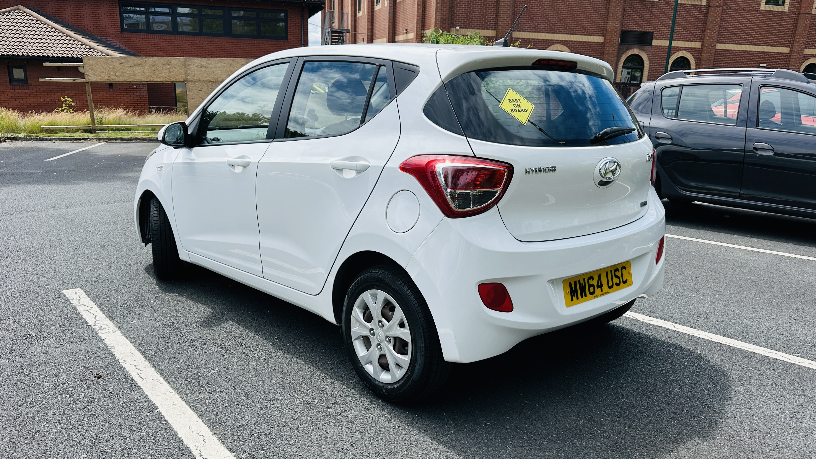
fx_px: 606
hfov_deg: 67.9
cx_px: 403
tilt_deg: -16.4
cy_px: 257
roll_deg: -2.0
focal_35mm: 28
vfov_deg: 41.4
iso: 80
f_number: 1.78
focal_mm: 6.86
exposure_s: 1/3356
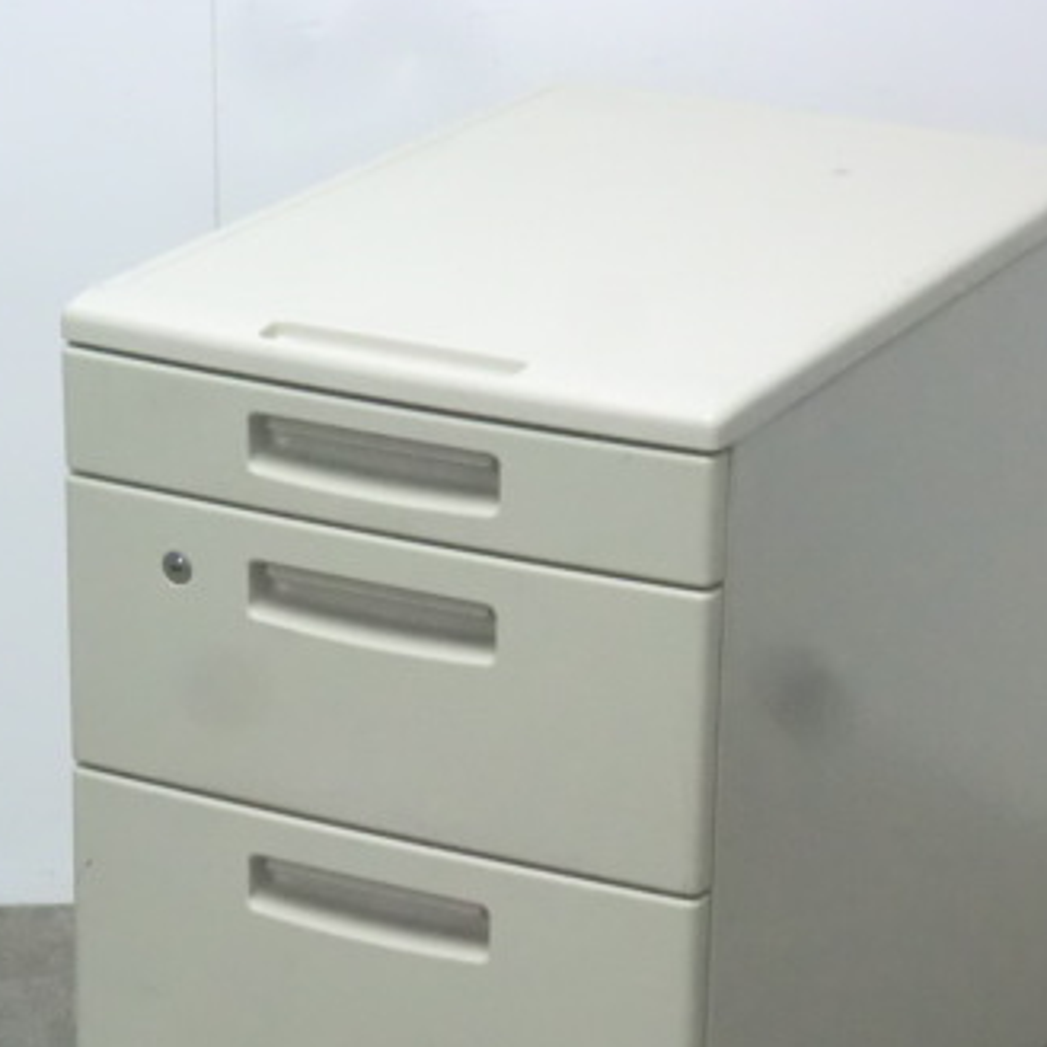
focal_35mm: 133
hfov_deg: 13.1
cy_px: 731
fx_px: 4551
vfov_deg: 13.1
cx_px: 463
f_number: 5.9
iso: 800
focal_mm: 13.9
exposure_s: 1/20
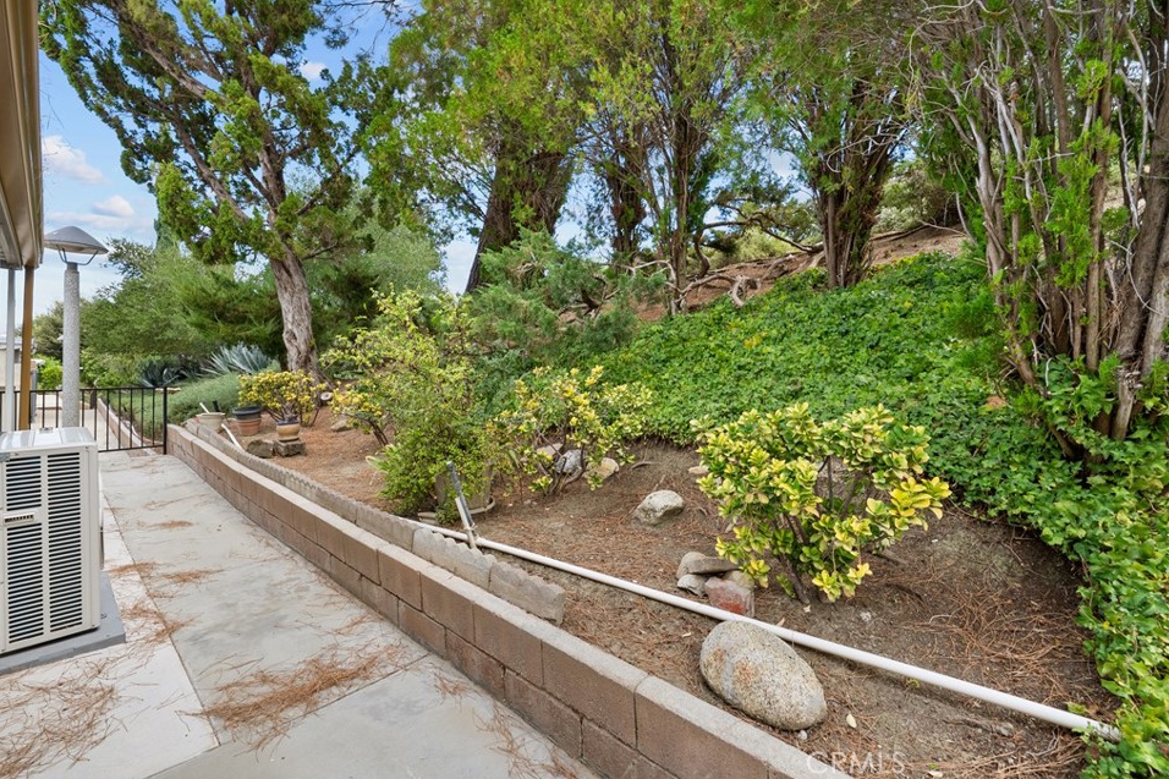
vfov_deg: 77.2
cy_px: 363
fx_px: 487
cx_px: 572
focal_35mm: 15
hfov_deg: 100.4
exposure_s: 1/25
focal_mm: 14
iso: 125
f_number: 10
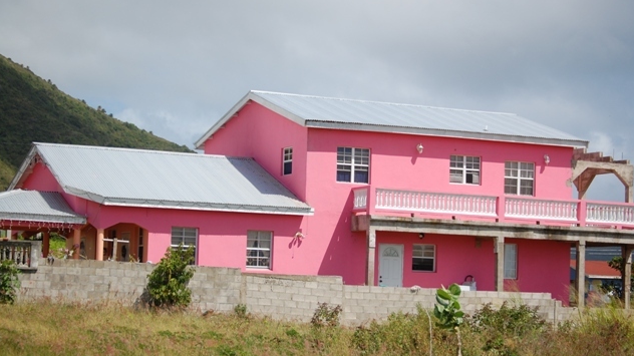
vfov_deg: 13.8
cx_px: 320
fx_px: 1471
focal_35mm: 88
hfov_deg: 24.3
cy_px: 186
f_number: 4
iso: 200
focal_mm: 55
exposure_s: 1/2000
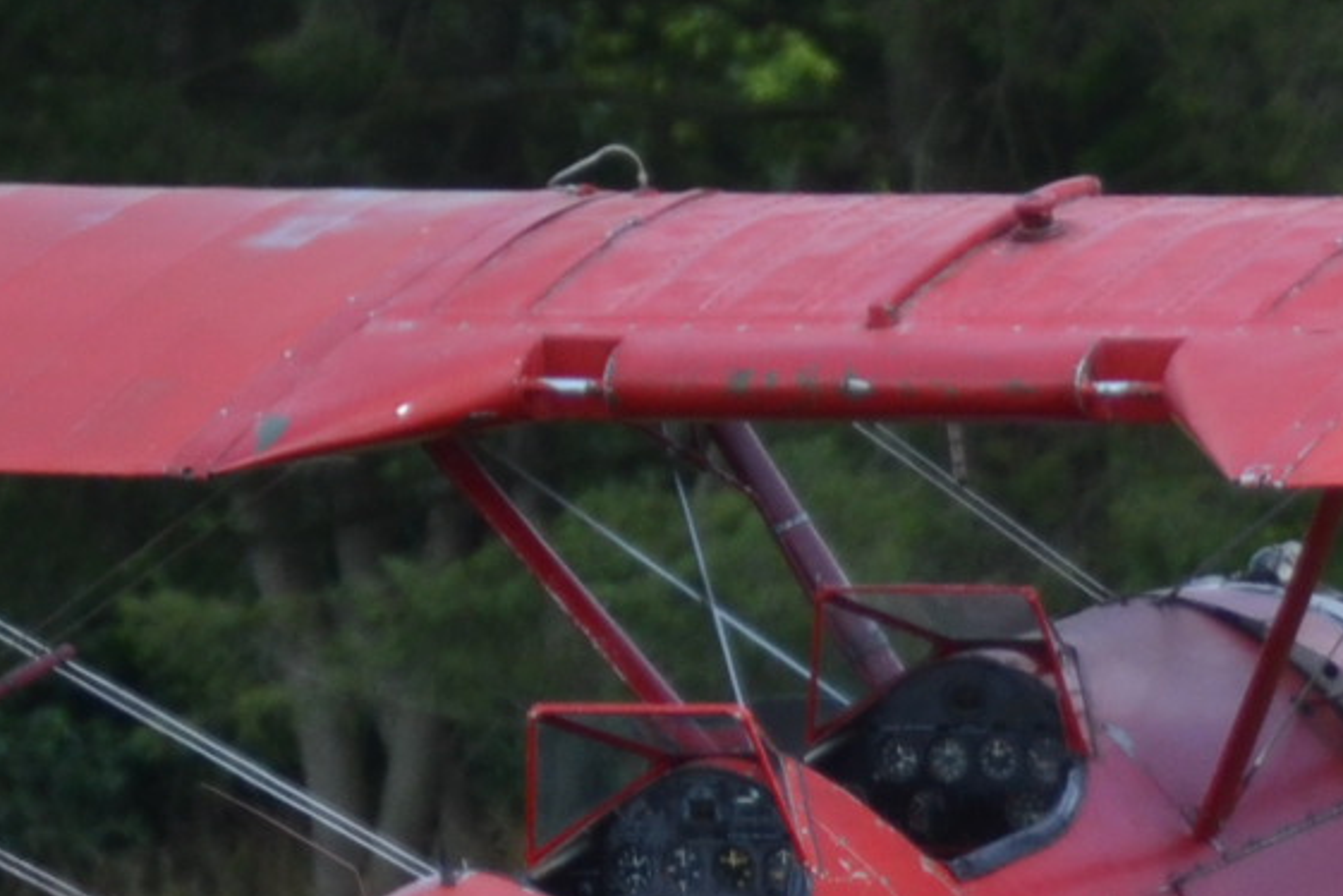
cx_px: 2116
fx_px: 45920
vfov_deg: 1.1
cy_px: 1409
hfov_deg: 1.7
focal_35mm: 1231
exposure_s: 1/800
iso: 400
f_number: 5.6
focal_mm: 200
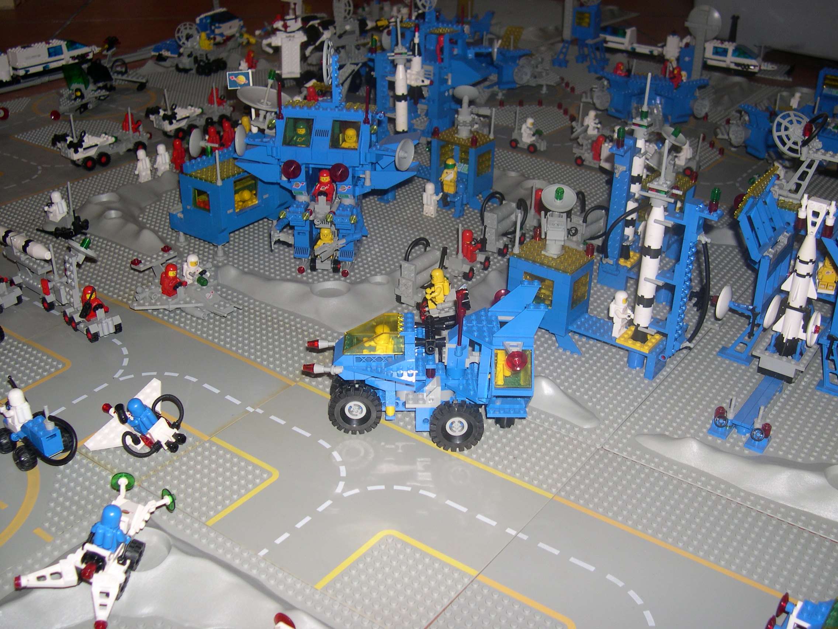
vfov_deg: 37.7
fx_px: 920
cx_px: 419
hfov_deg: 49.0
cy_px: 314
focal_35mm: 38
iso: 100
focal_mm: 8
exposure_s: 1/60
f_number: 2.8
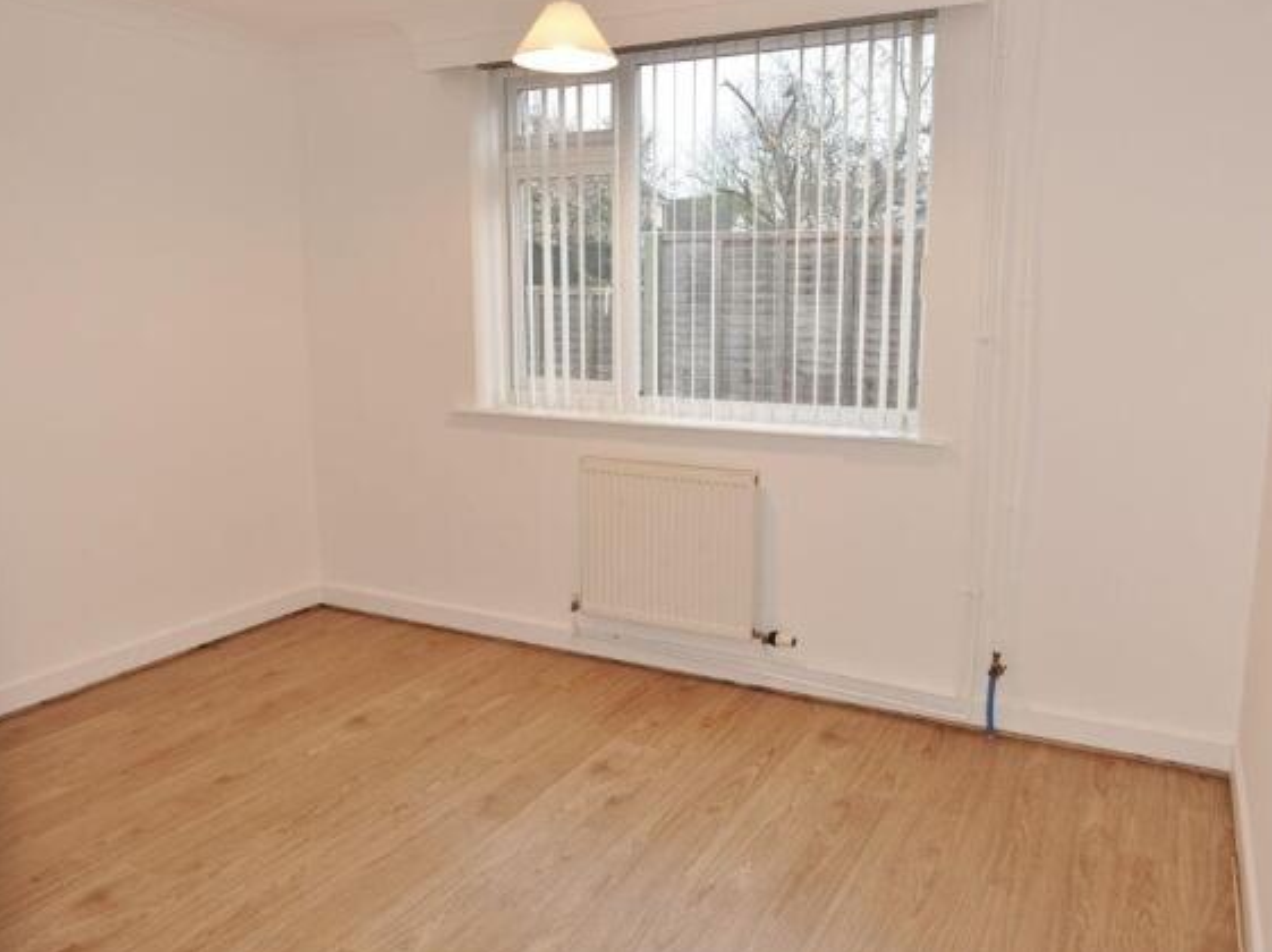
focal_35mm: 27
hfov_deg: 65.3
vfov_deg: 51.3
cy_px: 464
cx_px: 662
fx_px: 992
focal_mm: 8.8
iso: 125
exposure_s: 1/30
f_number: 2.8
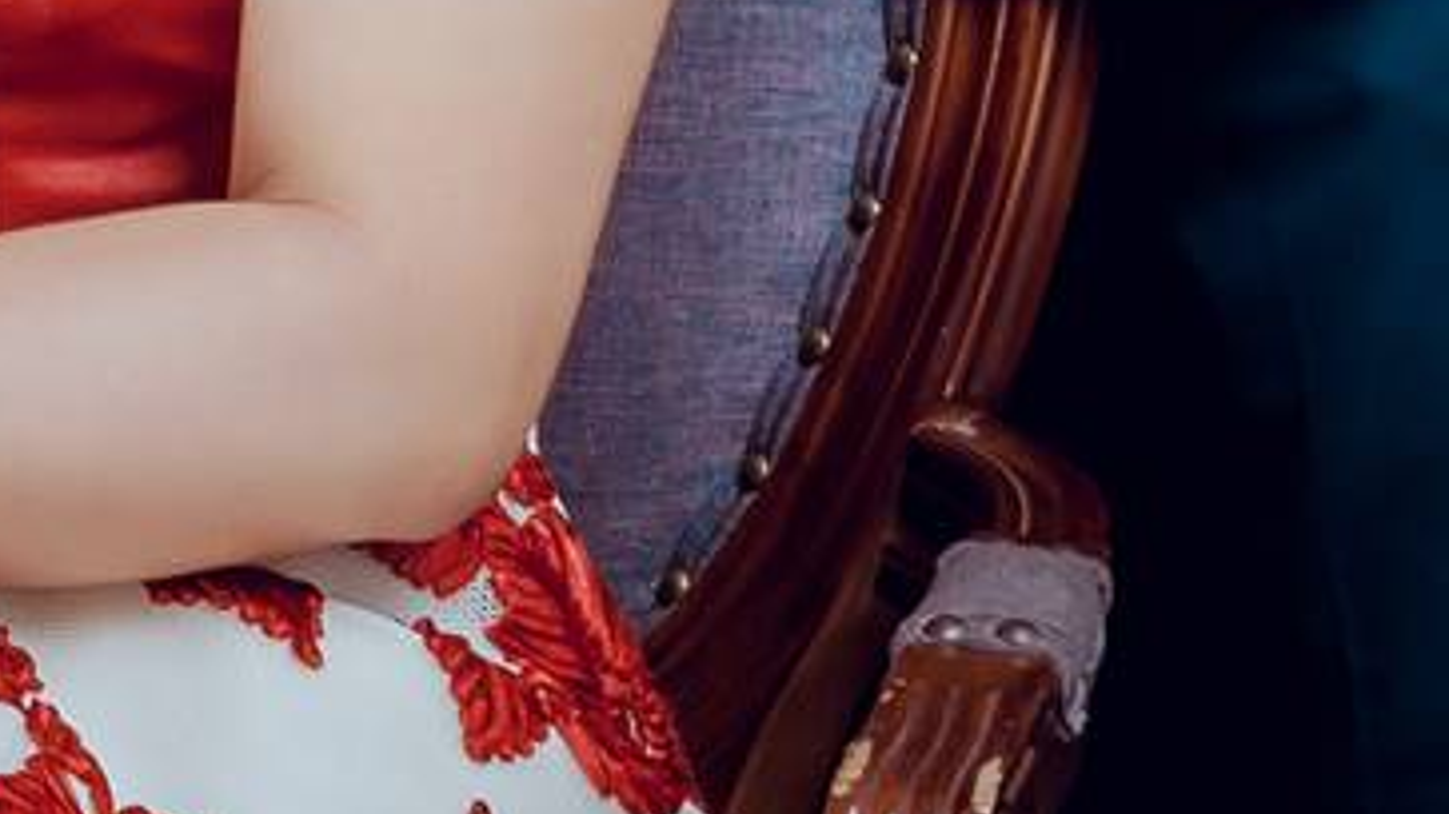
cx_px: -148
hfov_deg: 8.2
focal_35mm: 260
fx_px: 9987
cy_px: -1375
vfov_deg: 4.5
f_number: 13
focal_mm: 50
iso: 100
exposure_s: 1/125
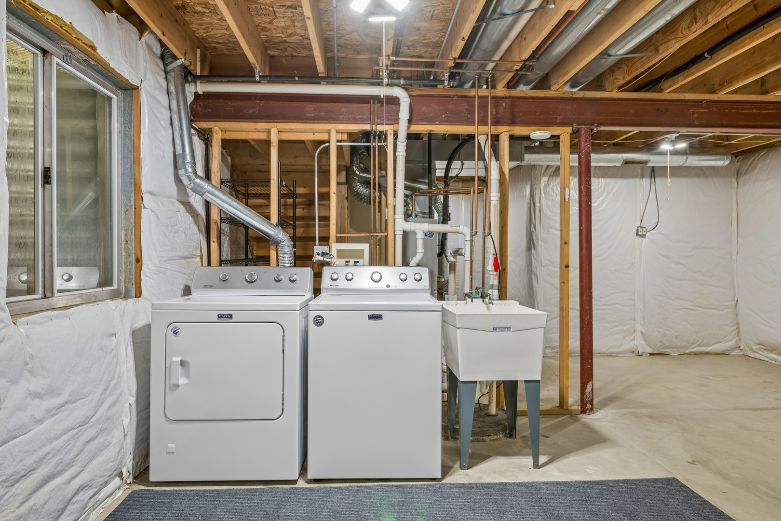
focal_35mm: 22
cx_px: 390
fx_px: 477
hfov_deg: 78.6
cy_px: 260
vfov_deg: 57.2
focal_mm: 22
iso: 200
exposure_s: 1/10
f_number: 8
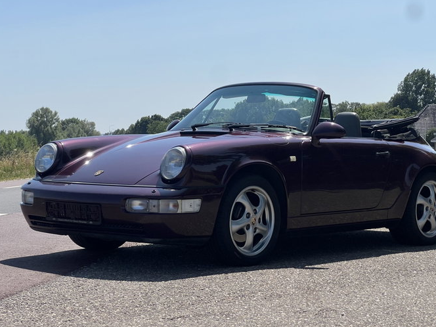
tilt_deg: +0.5
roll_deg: +1.4
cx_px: 245
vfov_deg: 16.6
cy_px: 149
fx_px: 1121
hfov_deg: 22.0
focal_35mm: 89
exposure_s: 1/1357
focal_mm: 9
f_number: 2.8
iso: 32
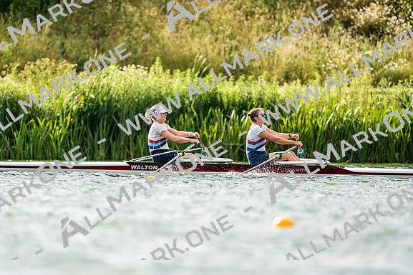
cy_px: 138
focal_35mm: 603
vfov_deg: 2.3
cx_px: 206
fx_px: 6919
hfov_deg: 3.4
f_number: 6.3
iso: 400
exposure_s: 1/2000
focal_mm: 600
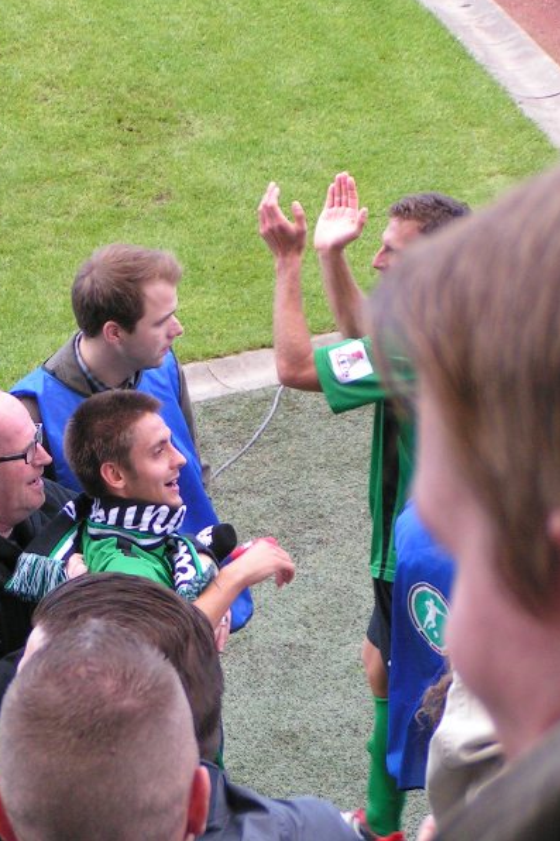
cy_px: 419
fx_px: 4272
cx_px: 69
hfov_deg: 7.5
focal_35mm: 183
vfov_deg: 11.2
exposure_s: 1/160
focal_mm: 20
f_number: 3.5
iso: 125
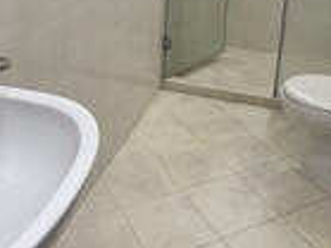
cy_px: 11
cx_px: 144
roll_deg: -1.1
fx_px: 439
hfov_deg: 41.2
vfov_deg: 29.7
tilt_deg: -15.9
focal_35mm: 46
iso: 250
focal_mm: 2.22
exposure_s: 1/100
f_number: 2.2
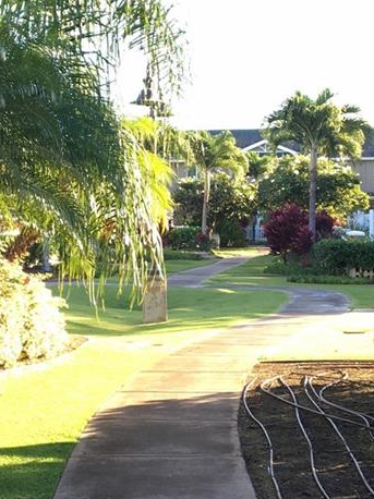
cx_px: 135
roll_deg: -0.6
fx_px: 1096
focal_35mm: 76
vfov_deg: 25.6
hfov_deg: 19.3
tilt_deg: +1.8
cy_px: 191
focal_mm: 4.15
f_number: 2.2
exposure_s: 1/128
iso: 25
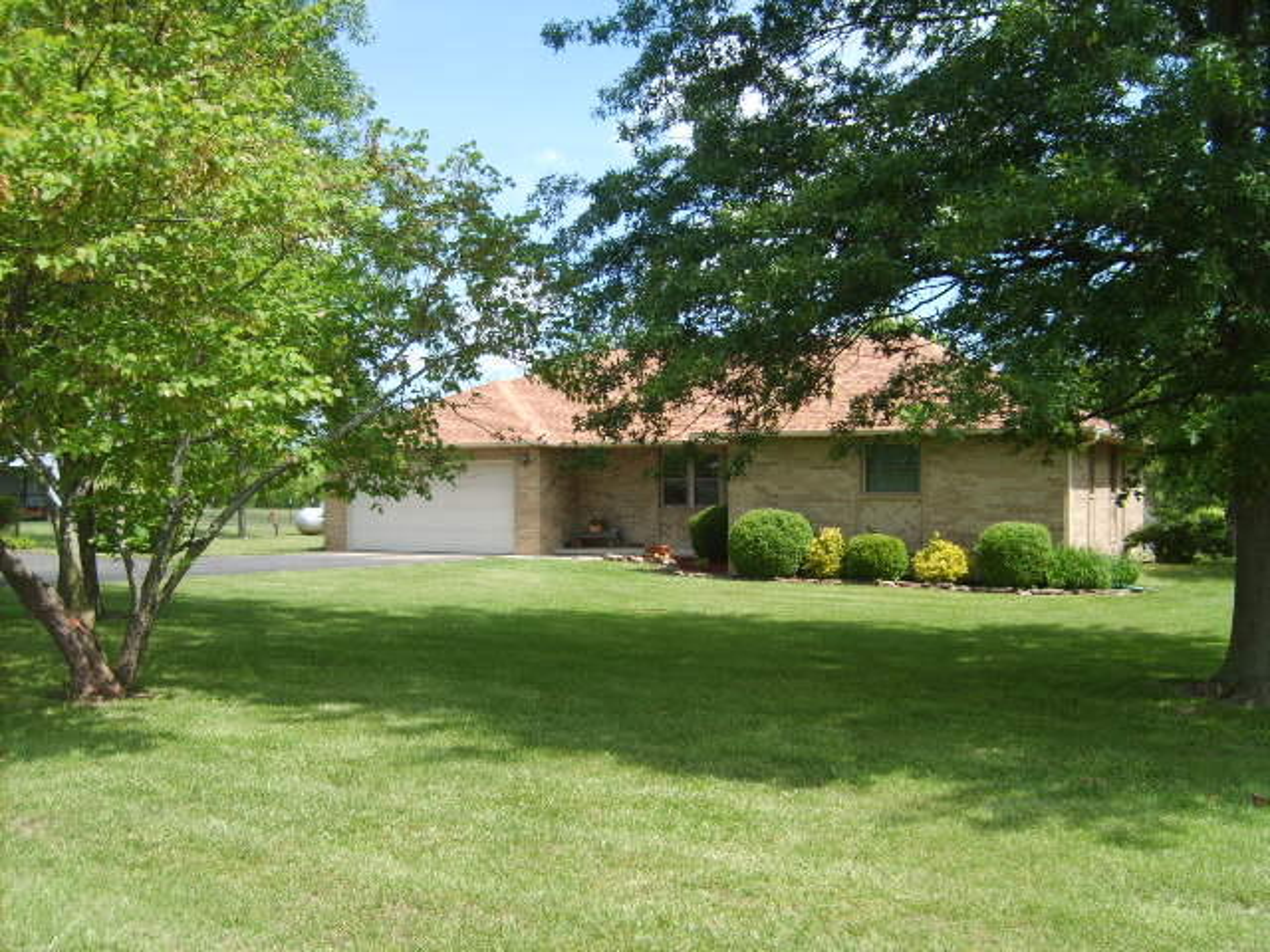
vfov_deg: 40.7
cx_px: 635
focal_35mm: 35
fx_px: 1284
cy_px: 476
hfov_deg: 52.6
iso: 50
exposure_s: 1/500
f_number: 2.8
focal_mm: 5.8
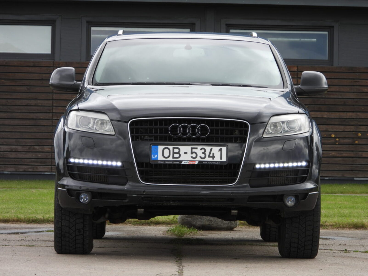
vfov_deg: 8.7
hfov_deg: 11.6
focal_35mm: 170
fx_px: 1808
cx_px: 184
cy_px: 138
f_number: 4
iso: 100
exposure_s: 1/320
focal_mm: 30.5
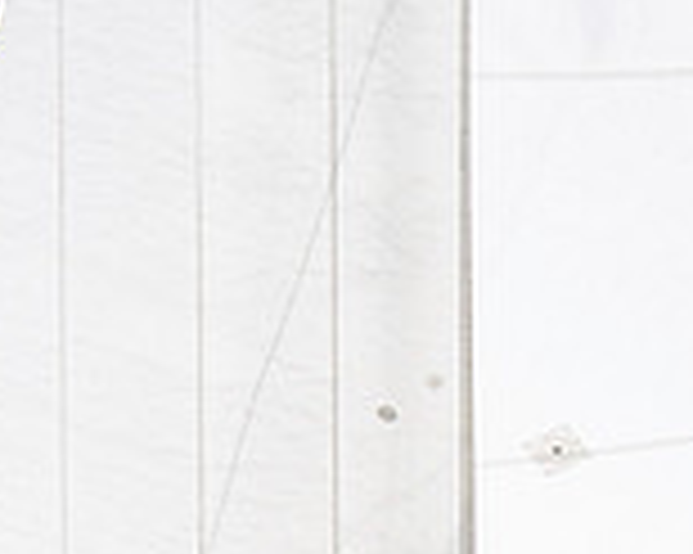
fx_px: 5452
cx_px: 302
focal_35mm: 266
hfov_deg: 7.3
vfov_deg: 5.8
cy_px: 826
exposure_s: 1/2500
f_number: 5
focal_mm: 50
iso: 250
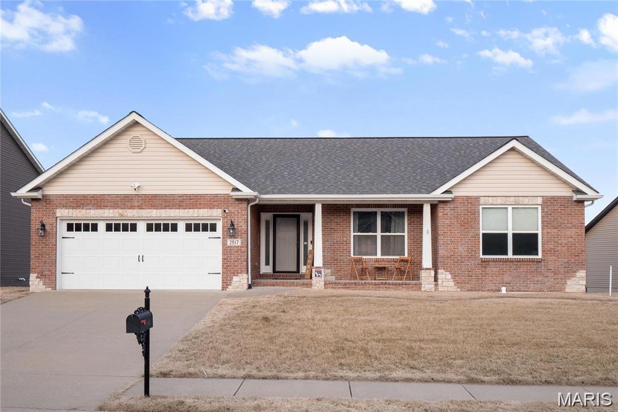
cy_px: 206
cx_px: 309
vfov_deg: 38.9
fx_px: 583
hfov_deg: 55.8
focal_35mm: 34
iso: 400
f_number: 8
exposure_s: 1/50
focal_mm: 17
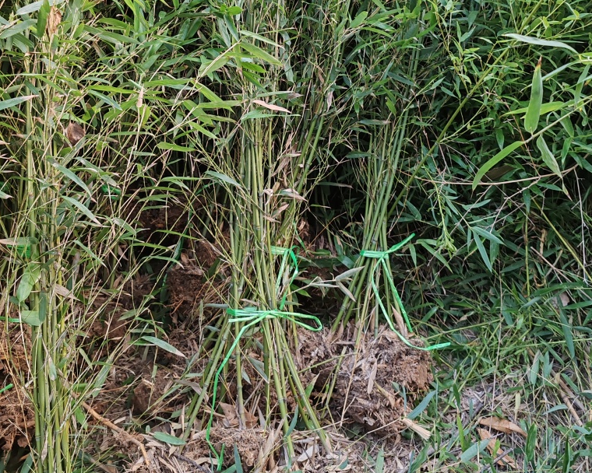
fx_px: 648
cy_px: 104
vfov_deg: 38.8
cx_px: 295
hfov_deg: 49.1
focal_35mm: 37
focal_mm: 6.12
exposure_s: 1/100
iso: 400
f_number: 1.9
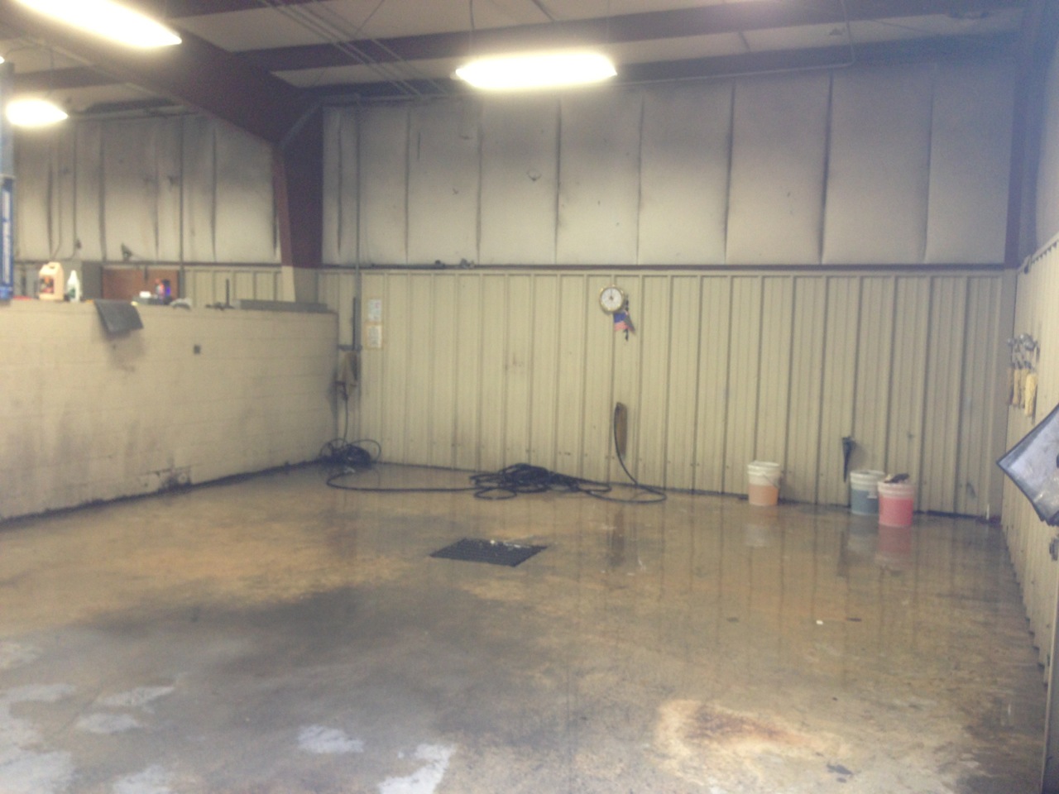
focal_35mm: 33
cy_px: 397
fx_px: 1010
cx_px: 530
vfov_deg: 42.9
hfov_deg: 55.4
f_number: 2.4
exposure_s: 1/20
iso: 80
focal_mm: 4.13
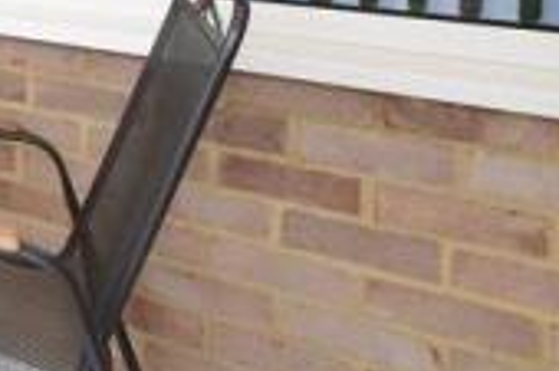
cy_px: -156
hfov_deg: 24.0
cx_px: -352
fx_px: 900
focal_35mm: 58
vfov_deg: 20.5
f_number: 18
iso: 400
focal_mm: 10
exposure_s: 1/4
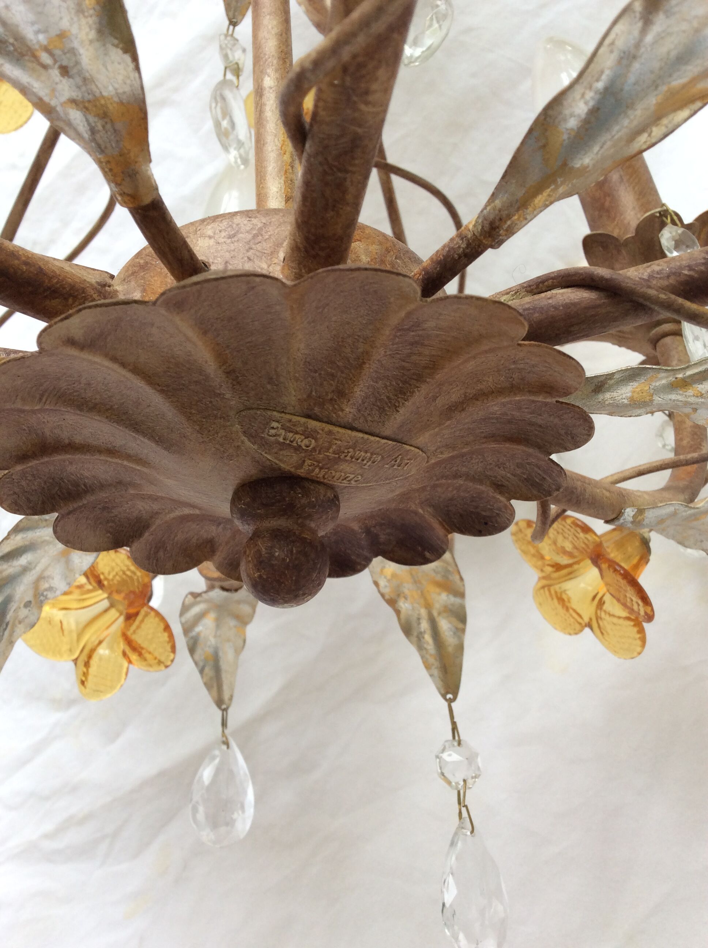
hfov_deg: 44.1
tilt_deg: +28.3
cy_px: 474
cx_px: 354
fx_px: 875
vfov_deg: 56.9
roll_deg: +4.3
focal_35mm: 32
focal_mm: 3.3
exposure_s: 1/133
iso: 32
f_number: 2.4
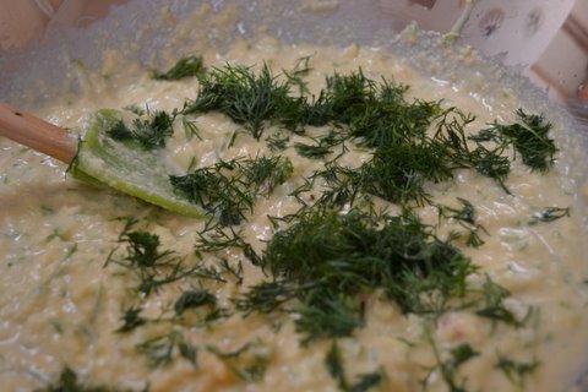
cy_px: 196
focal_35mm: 44
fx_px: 710
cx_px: 294
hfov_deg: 45.0
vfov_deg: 30.8
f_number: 4.5
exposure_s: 1/60
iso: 640
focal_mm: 29
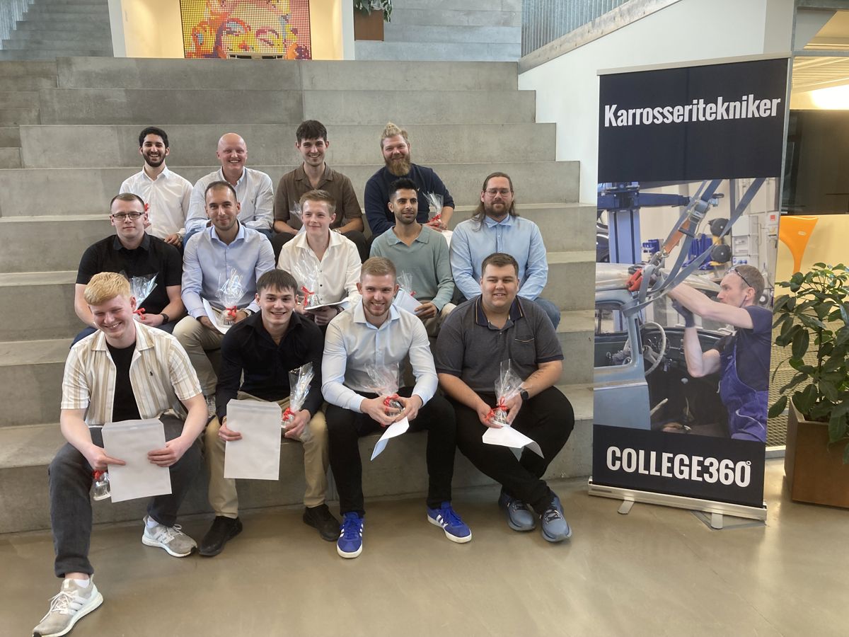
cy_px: 318
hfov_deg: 63.4
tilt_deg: -11.8
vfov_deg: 49.7
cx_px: 424
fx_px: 687
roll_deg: -0.2
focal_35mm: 28
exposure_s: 1/60
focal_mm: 3.99
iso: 100
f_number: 1.8
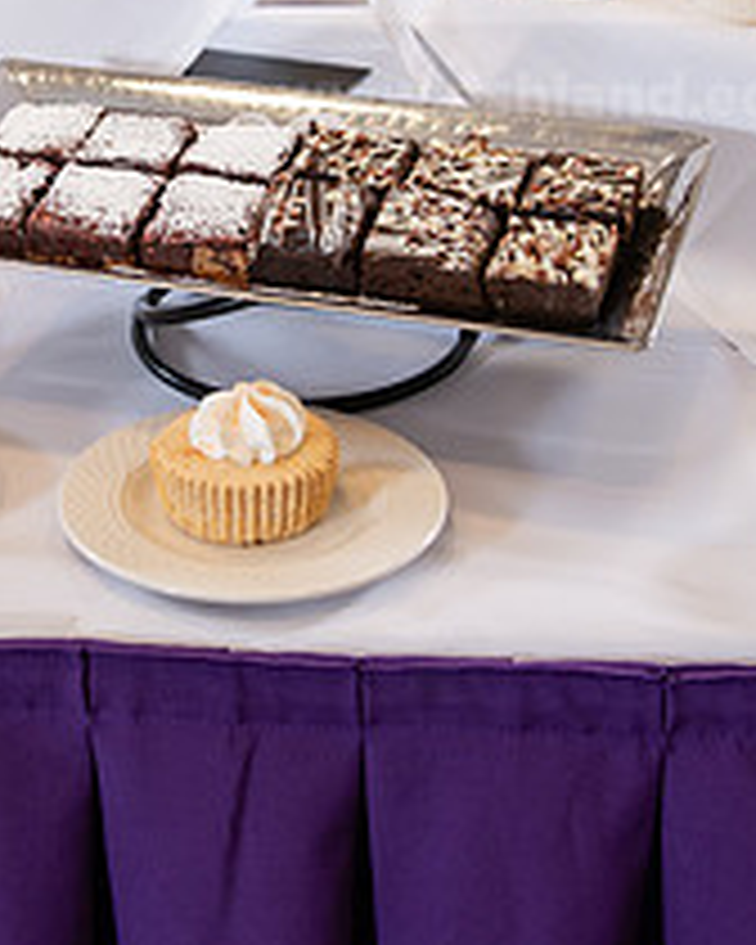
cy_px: 191
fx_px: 2321
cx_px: 72
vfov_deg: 22.7
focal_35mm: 83
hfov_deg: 18.2
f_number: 3.5
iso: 400
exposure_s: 1/160
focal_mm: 32
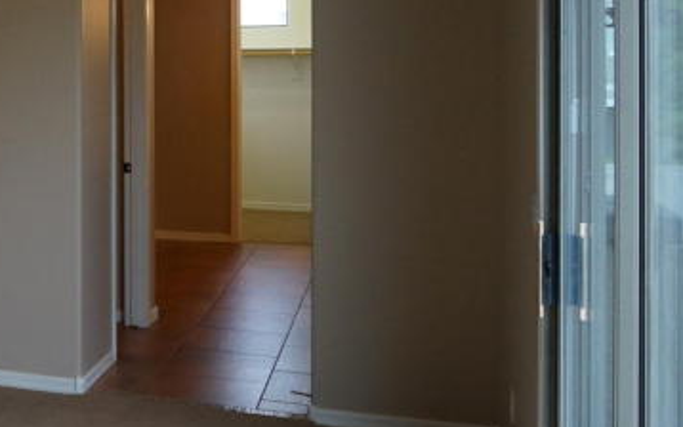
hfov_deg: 29.9
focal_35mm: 59
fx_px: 1099
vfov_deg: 21.6
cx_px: -122
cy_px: 54
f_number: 4
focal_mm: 18
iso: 2000
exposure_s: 1/160
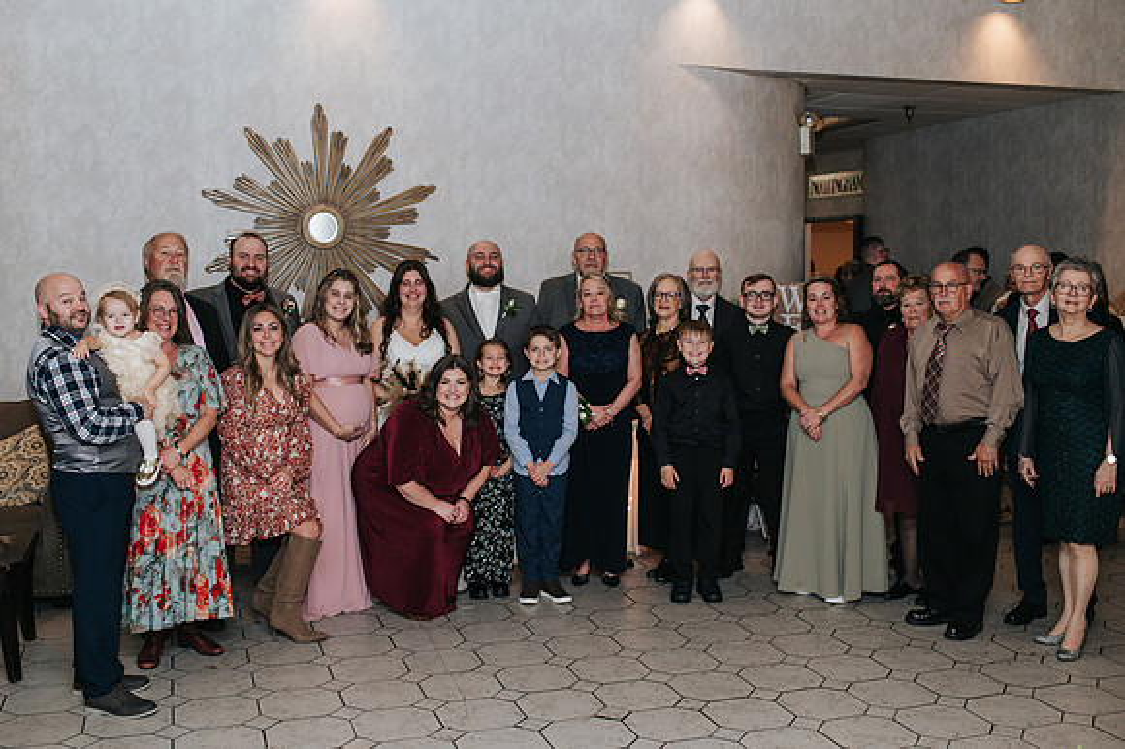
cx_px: 537
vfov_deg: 35.3
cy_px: 358
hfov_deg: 51.1
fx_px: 1177
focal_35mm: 38
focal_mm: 35
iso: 800
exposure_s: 1/200
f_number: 3.2
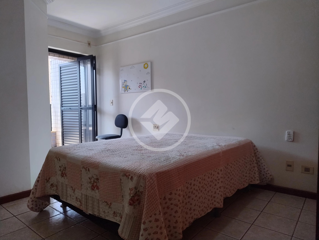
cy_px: 120
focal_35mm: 24
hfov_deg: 71.5
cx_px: 160
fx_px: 221
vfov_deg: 56.9
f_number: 1.8
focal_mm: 5.56
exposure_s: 1/120
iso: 306
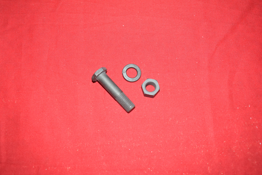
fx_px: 306
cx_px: 131
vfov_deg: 31.9
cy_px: 88
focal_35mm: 42
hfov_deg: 46.4
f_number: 5.6
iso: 1000
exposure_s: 1/160
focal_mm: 28
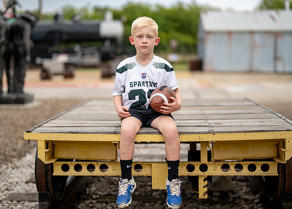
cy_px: 94
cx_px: 149
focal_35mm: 60
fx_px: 495
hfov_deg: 32.9
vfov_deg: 23.8
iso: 320
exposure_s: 1/1600
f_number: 1.2
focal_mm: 50
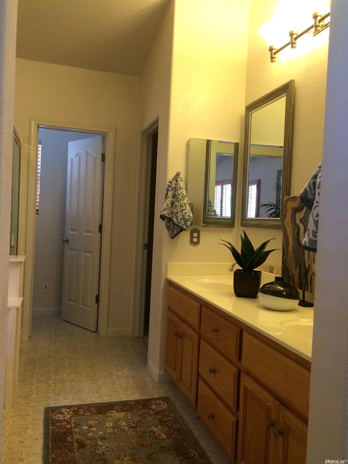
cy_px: 232
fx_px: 389
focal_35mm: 29
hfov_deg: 48.2
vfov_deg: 61.7
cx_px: 174
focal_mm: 4.15
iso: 80
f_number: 2.2
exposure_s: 1/30
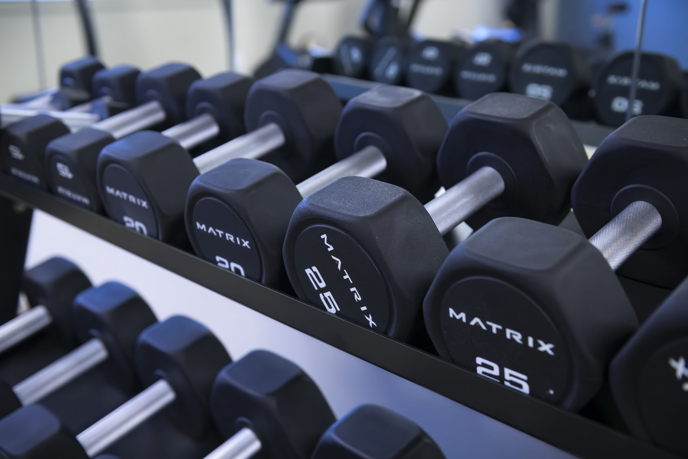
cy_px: 230
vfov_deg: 30.5
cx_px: 344
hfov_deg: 44.5
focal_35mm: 44
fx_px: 841
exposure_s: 1/250
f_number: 3.5
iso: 5000
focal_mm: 44
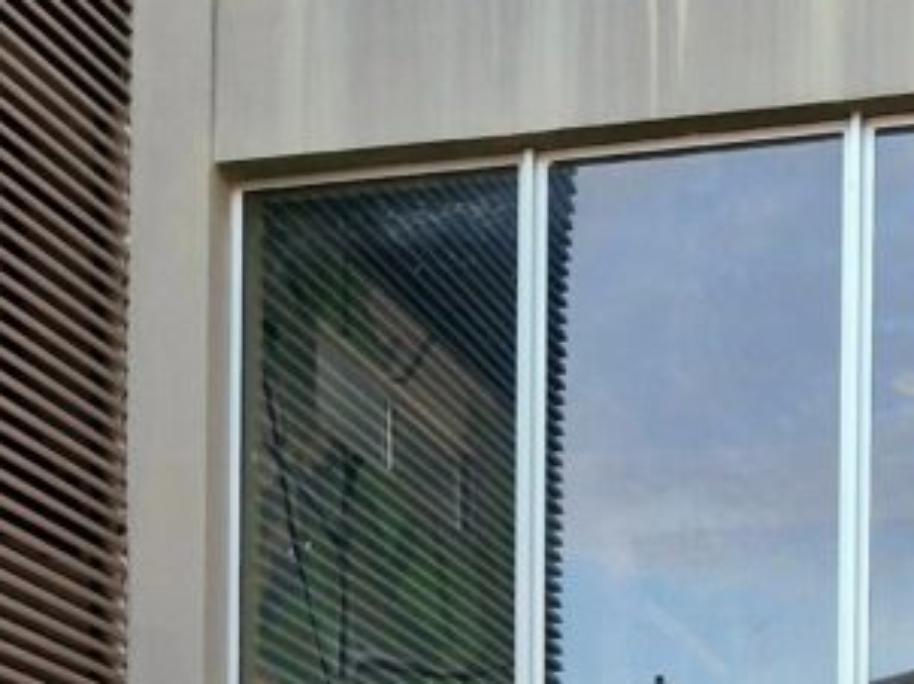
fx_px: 2058
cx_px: 1111
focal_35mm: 78
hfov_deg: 22.9
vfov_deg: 16.6
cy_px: 1123
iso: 200
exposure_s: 1/182
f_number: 1.8
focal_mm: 5.54
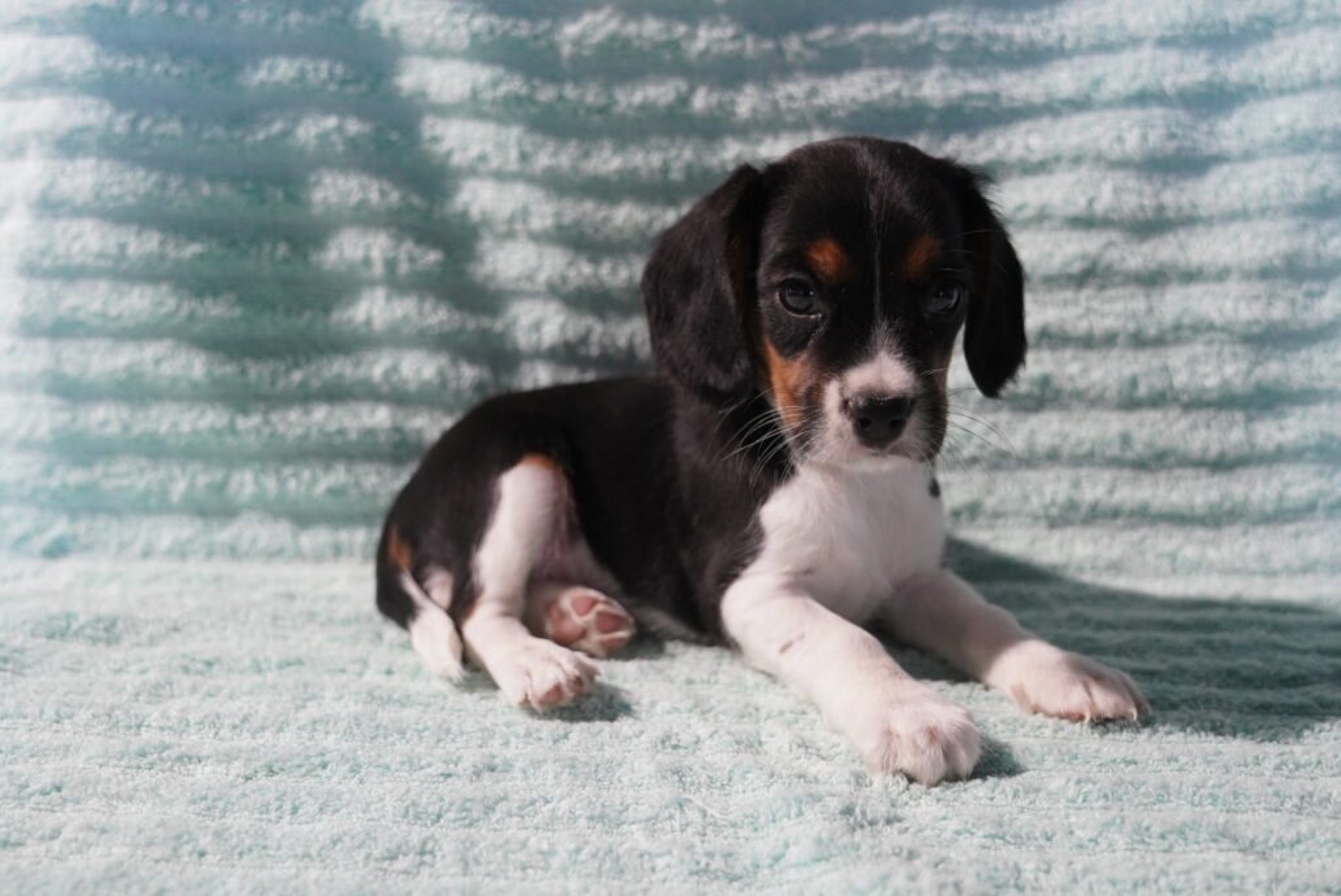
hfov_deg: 53.1
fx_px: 1342
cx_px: 670
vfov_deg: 36.9
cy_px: 448
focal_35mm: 36
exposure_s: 1/160
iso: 1600
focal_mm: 24
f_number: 2.8
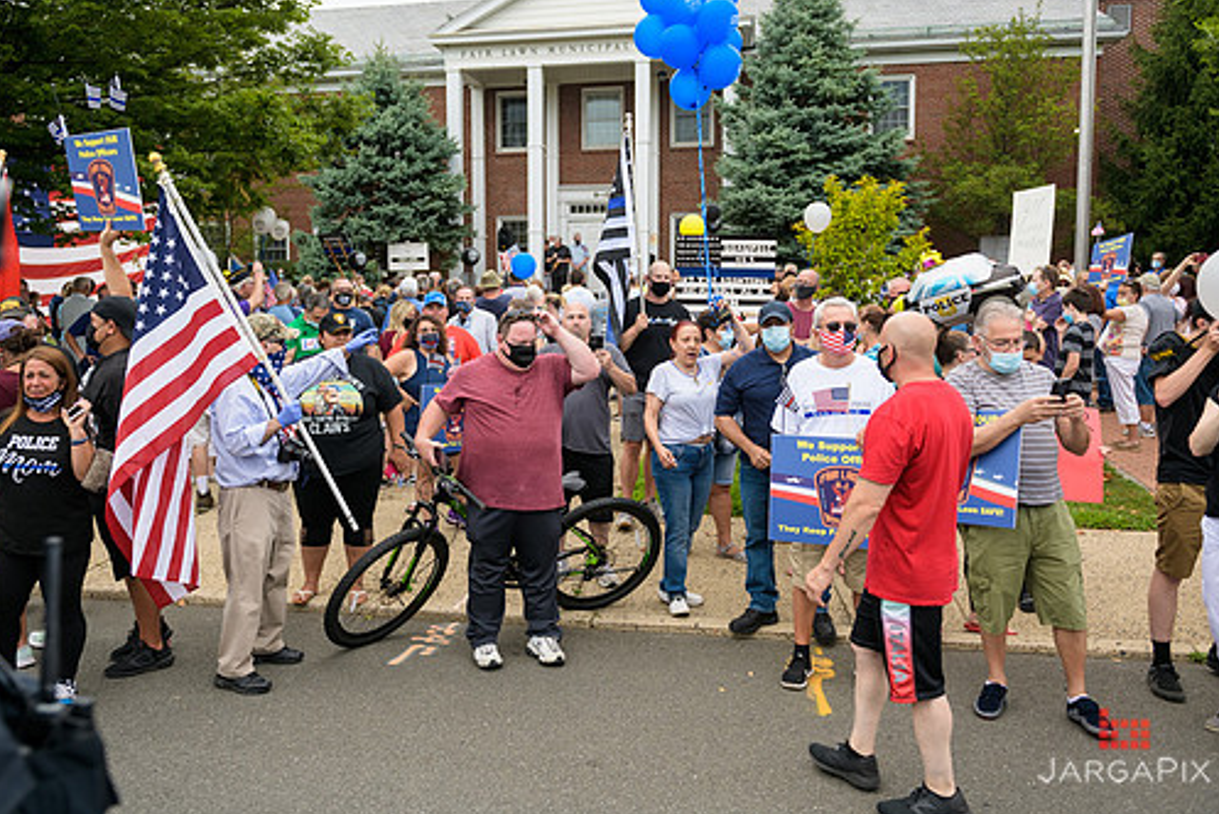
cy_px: 362
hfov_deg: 65.3
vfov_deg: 46.4
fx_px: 949
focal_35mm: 28
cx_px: 562
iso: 200
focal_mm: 24
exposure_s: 1/320
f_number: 3.2
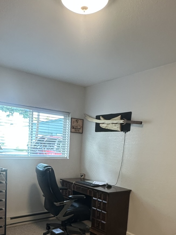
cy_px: 164
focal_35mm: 33
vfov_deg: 53.8
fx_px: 224
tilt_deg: -5.4
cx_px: 65
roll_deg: -3.8
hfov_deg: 42.6
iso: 200
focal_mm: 2.22
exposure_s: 1/60
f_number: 2.2
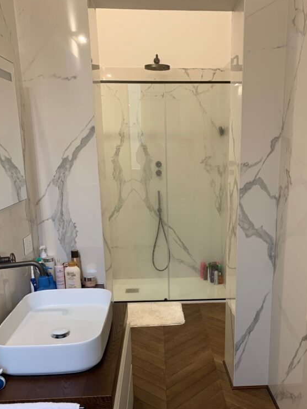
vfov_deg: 50.5
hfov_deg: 39.4
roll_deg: +0.7
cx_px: 190
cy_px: 271
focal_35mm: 36
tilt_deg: -15.2
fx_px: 426
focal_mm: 4.25
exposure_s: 1/50
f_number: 1.8
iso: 100
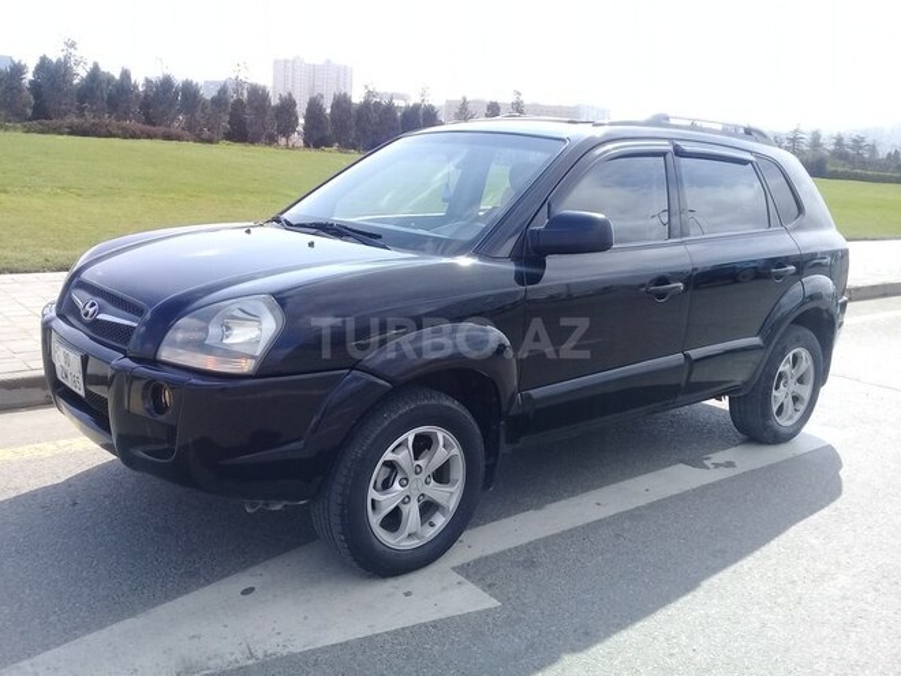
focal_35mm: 31
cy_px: 338
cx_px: 450
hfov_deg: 58.4
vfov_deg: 45.4
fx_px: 807
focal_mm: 3.3
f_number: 2.2
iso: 50
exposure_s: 1/707
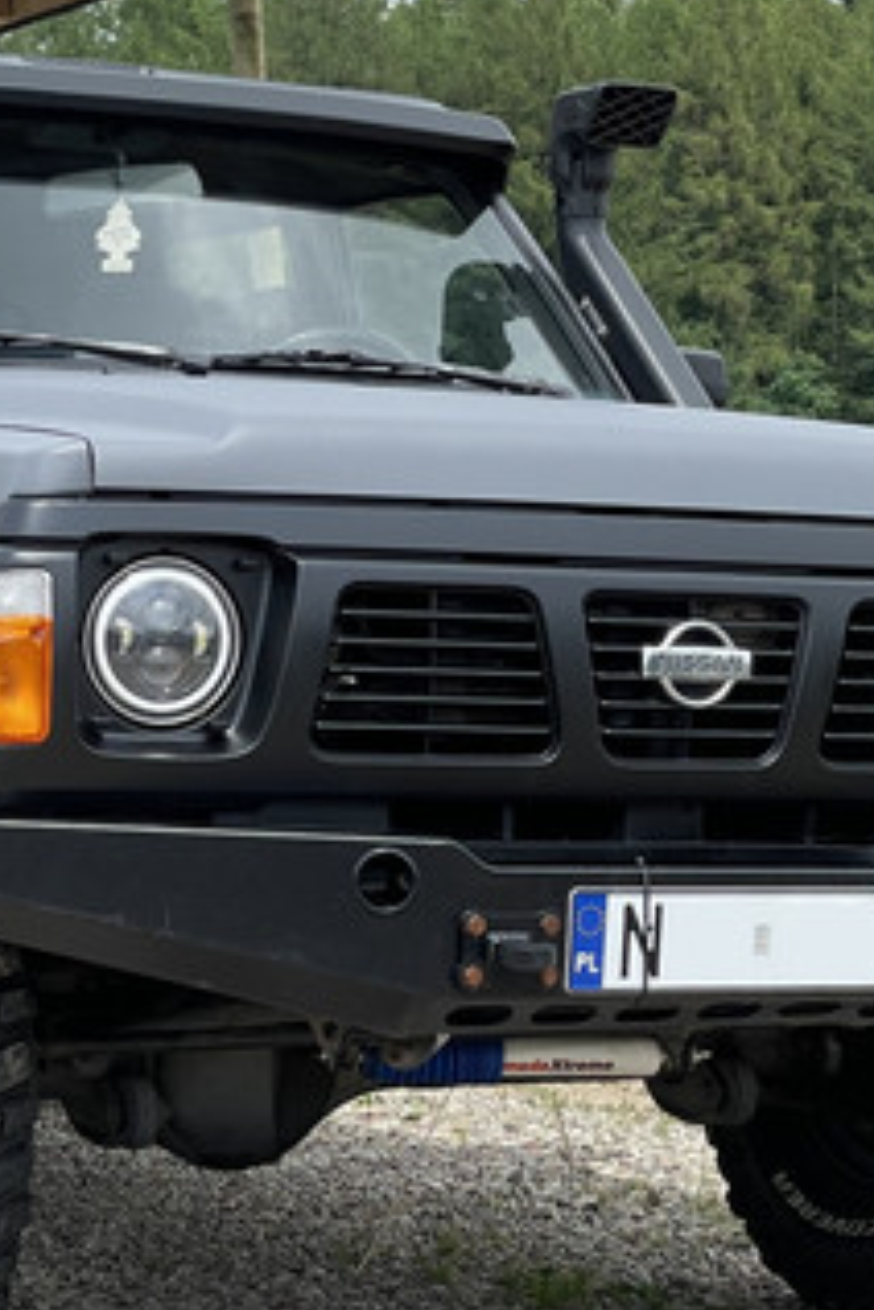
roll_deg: +0.2
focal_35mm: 109
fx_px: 3969
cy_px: 795
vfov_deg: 18.7
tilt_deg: -1.5
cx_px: 173
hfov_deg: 12.5
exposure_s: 1/978
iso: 25
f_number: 2
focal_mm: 6
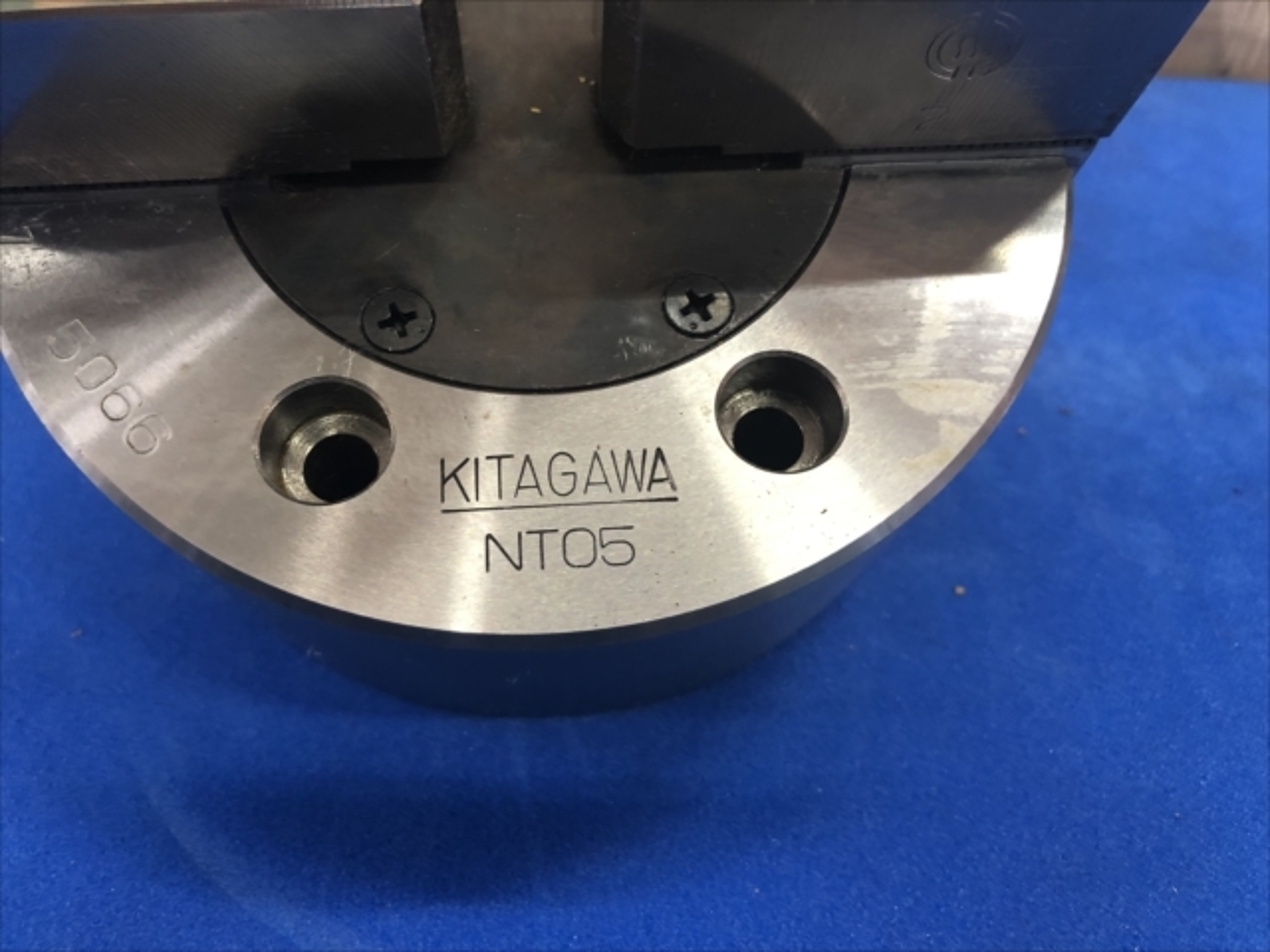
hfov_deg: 63.4
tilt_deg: -51.0
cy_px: 476
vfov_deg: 49.7
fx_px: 1027
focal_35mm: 28
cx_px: 635
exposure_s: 1/15
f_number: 1.8
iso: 64
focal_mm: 3.99
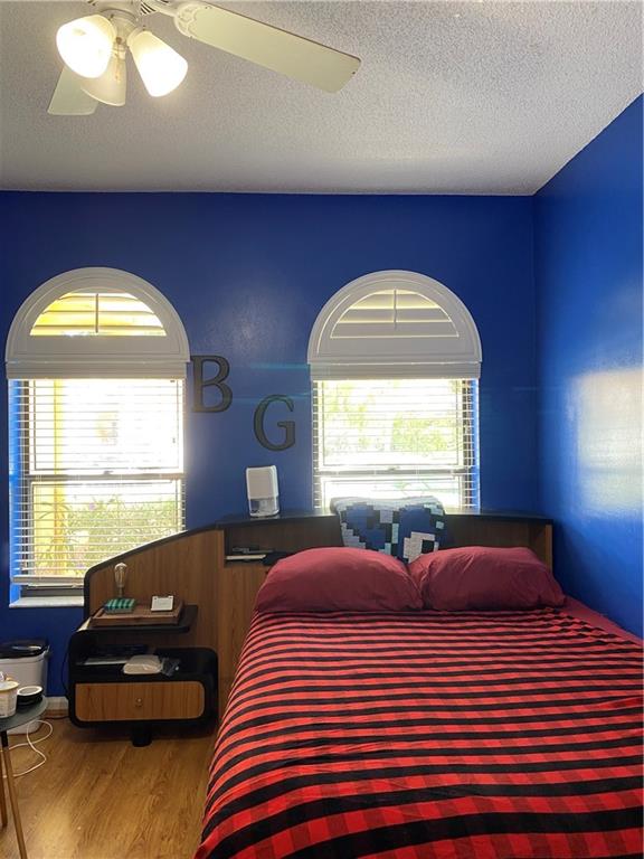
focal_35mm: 26
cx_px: 322
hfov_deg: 53.1
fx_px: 645
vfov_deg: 67.3
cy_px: 430
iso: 125
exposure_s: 1/77
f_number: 1.8
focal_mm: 4.25
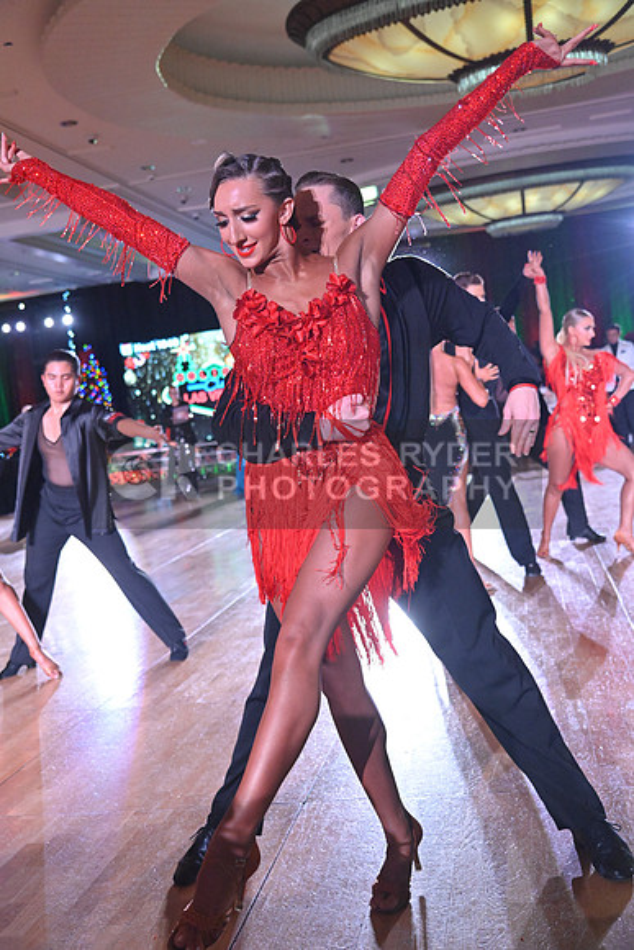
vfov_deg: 50.7
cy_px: 475
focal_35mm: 38
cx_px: 317
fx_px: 1003
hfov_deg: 35.1
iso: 5000
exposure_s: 1/400
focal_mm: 38
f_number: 4
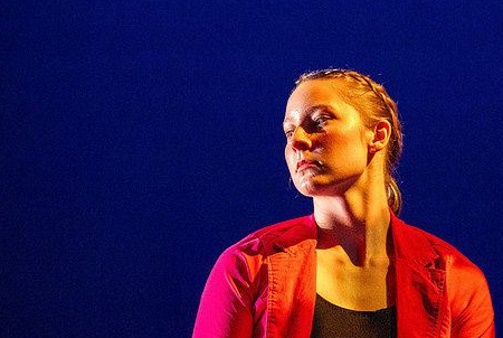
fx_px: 4508
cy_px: 151
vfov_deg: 4.3
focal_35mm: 322
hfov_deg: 6.4
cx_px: 359
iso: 1600
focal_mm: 200
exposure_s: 1/250
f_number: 3.5
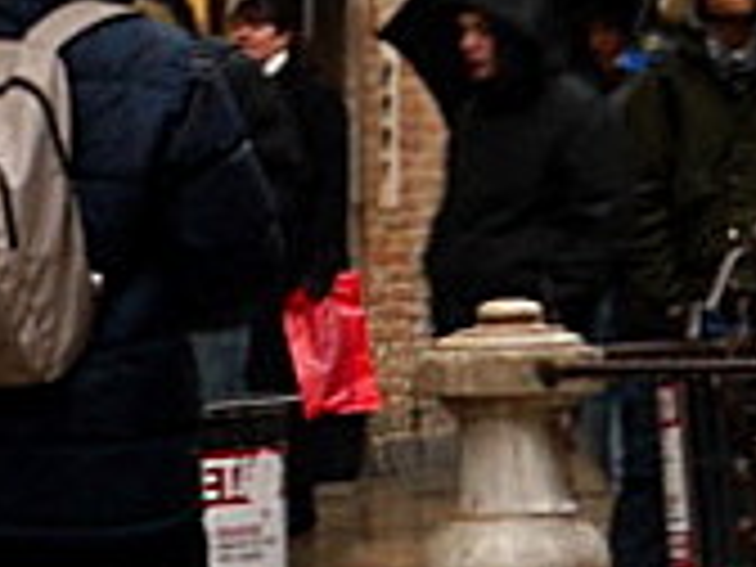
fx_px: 11313
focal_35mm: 518
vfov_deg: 2.8
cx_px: 306
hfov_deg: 3.8
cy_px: -770
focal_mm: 34
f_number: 5.5
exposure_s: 1/50
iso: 100
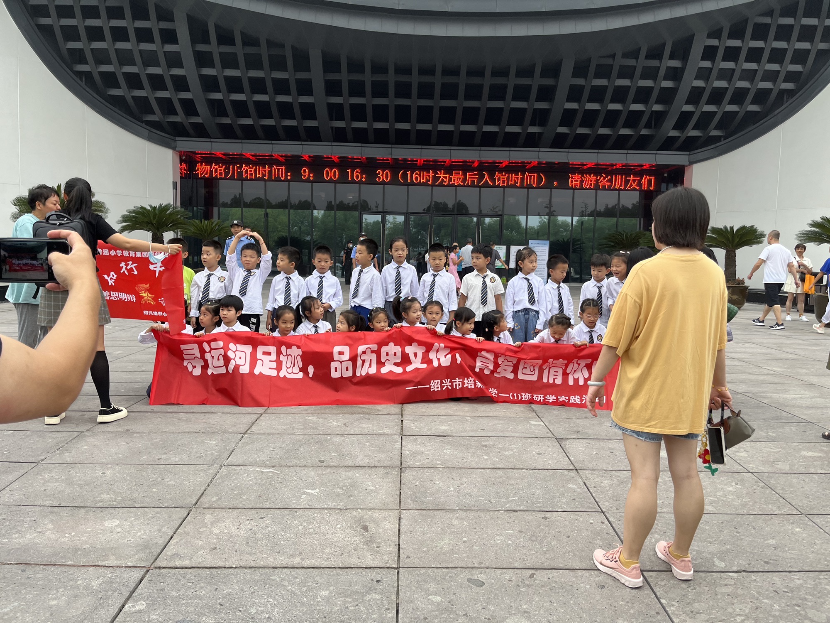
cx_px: 415
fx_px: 623
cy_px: 312
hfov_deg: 67.3
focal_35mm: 26
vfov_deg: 53.1
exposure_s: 1/122
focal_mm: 5.1
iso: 50
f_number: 1.6
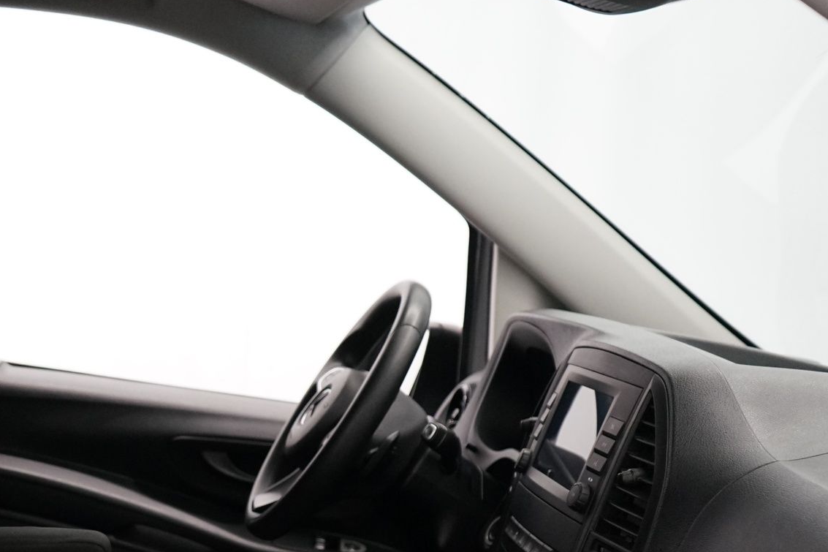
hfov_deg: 30.5
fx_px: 1472
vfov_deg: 20.4
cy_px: 589
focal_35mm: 64
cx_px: 139
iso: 2500
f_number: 3.5
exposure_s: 1/160
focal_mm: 29
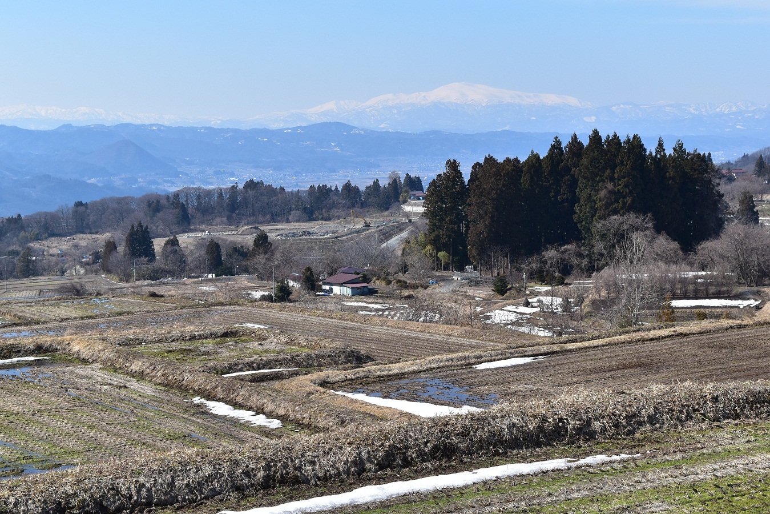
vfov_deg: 18.9
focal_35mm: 72
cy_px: 257
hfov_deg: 28.1
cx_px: 385
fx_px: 1540
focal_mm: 48
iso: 400
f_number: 11
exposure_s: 1/500
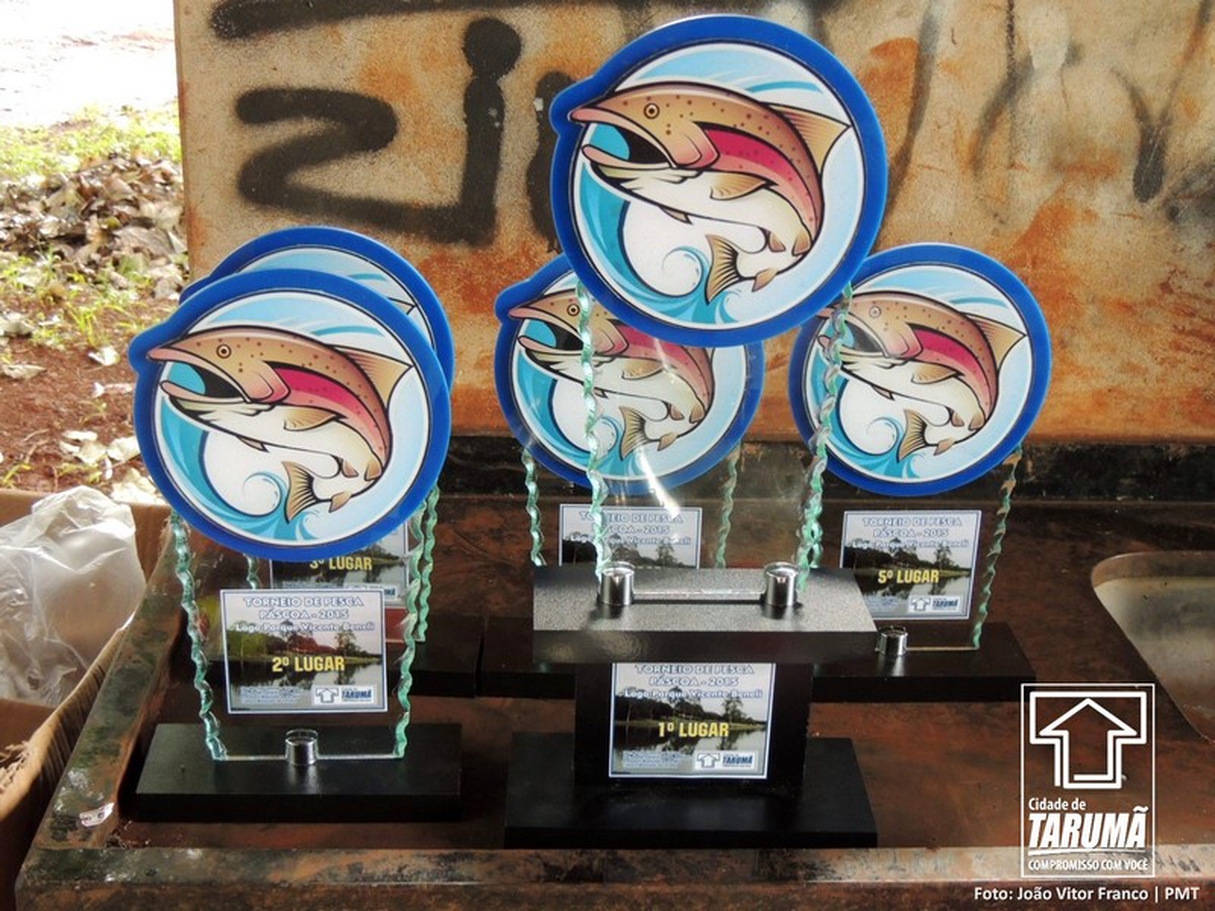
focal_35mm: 47
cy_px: 456
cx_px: 608
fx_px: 1650
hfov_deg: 40.4
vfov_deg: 30.9
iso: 400
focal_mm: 8.3
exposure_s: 1/50
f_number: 3.5
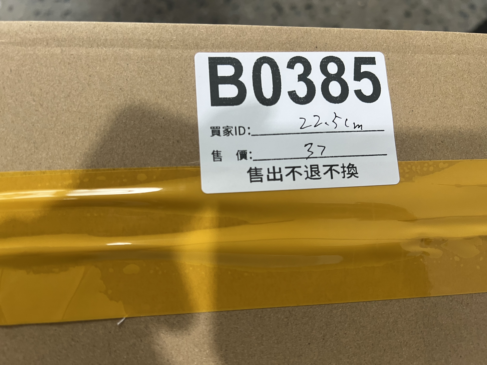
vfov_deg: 53.1
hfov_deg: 67.3
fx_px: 366
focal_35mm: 26
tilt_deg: -85.2
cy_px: 182
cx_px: 244
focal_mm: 5.7
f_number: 1.5
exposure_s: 1/50
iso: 100
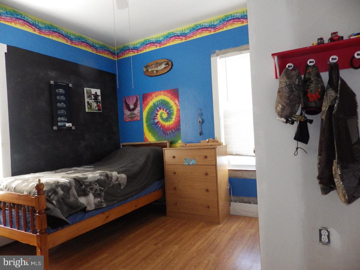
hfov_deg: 76.4
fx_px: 229
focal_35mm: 22
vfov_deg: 61.1
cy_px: 135
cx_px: 180
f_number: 3.1
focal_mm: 4
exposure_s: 1/45
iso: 640
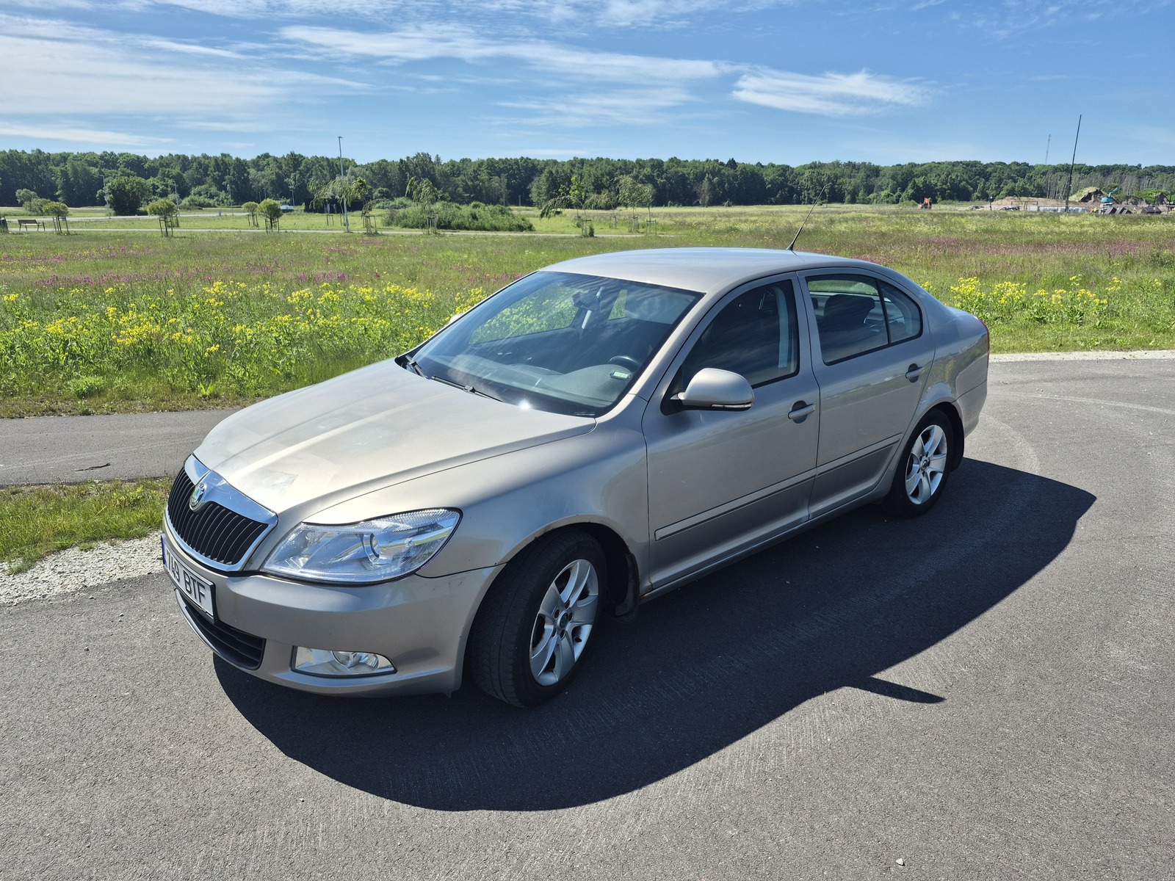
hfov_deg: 73.9
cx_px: 588
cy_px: 440
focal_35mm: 23
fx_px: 781
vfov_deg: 58.9
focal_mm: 5.4
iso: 25
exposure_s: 1/1908
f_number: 1.8
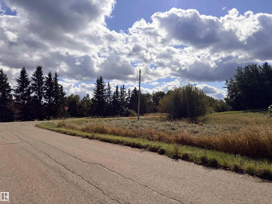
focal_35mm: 26
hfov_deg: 67.3
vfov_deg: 53.1
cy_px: 102
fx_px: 204
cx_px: 136
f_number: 1.6
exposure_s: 1/8850
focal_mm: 5.96
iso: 50
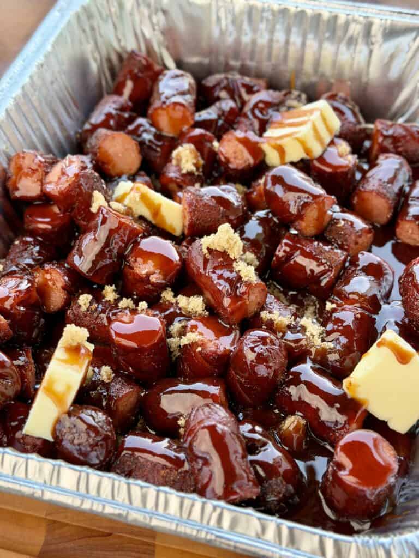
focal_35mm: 48
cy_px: 279
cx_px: 210
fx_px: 775
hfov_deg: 30.3
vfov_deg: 39.7
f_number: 1.78
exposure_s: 1/370
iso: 80
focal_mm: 6.76
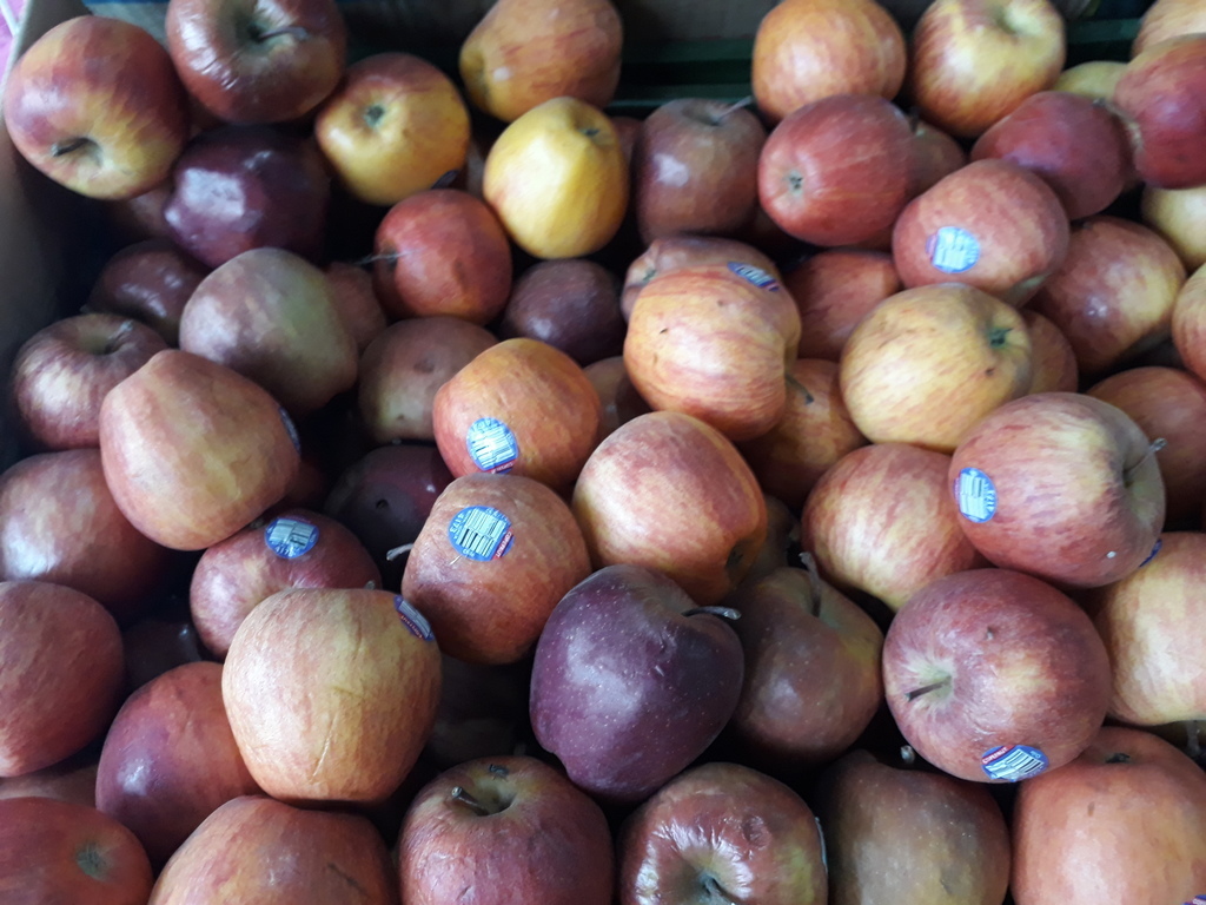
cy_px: 452
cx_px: 603
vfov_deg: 51.4
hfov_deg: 65.3
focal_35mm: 27
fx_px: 941
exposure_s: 1/15
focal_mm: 3.6
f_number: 1.9
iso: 200
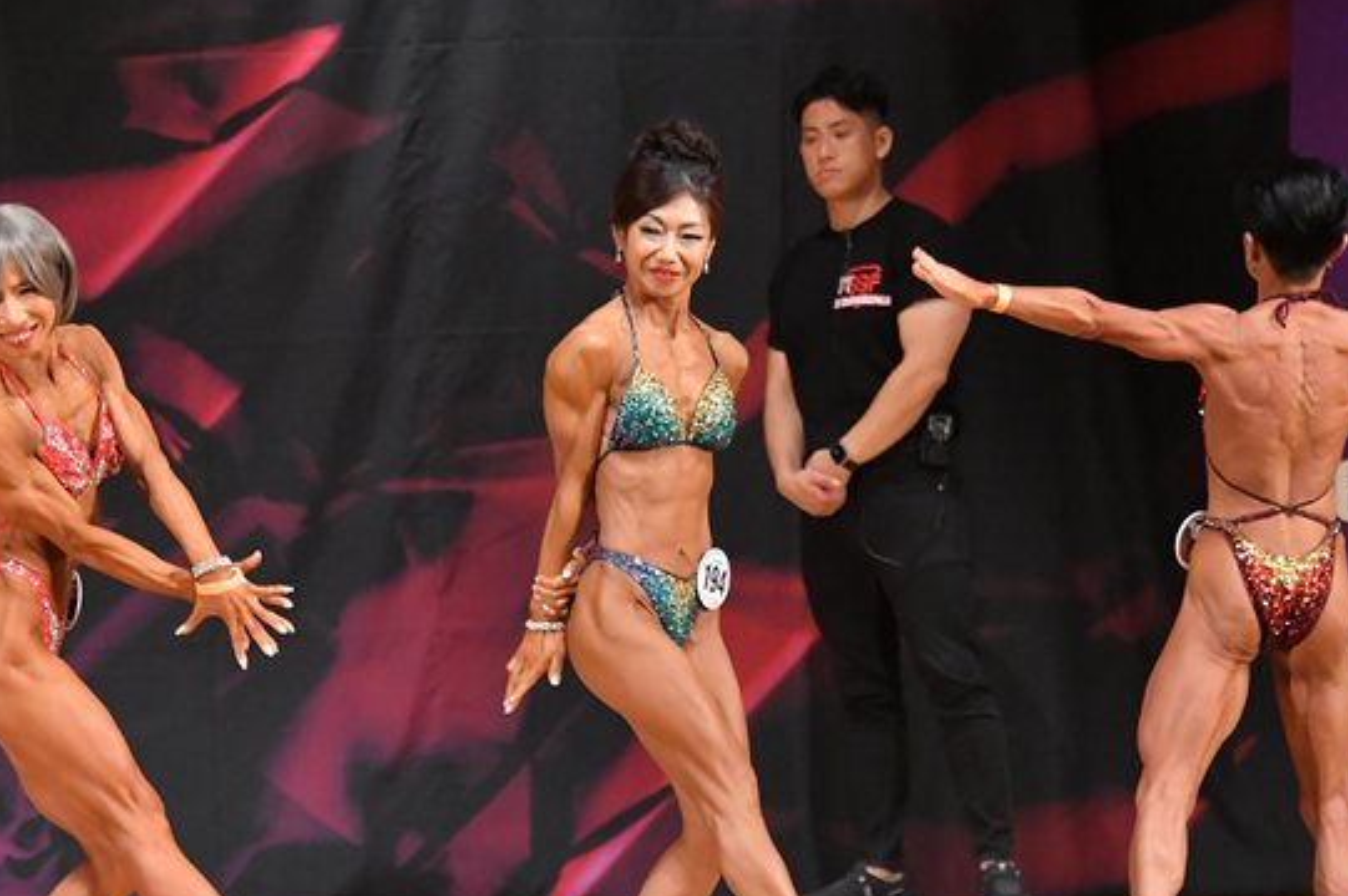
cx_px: 594
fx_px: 13658
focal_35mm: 365
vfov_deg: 3.8
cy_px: 498
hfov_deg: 5.6
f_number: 5.6
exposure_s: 1/400
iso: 6400
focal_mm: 170
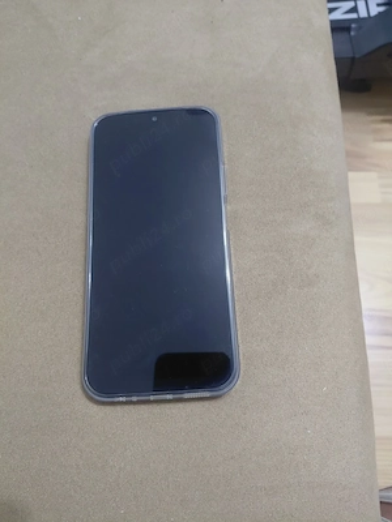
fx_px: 377
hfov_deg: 54.9
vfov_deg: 69.4
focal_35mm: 25
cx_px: 196
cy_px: 261
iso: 500
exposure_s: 1/25
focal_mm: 4.69
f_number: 1.8
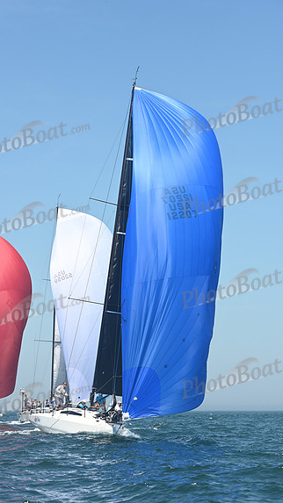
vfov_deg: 20.2
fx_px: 1415
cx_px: 136
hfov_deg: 11.4
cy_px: 254
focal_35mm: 106
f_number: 7.1
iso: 320
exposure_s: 1/1000
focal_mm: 100
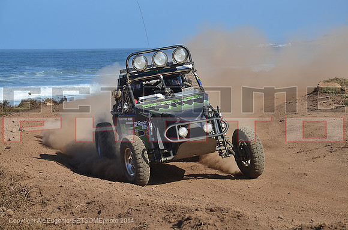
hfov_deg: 19.5
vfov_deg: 13.0
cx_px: 174
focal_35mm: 105
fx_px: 1013
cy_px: 115
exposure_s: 1/640
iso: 200
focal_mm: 70
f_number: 7.1
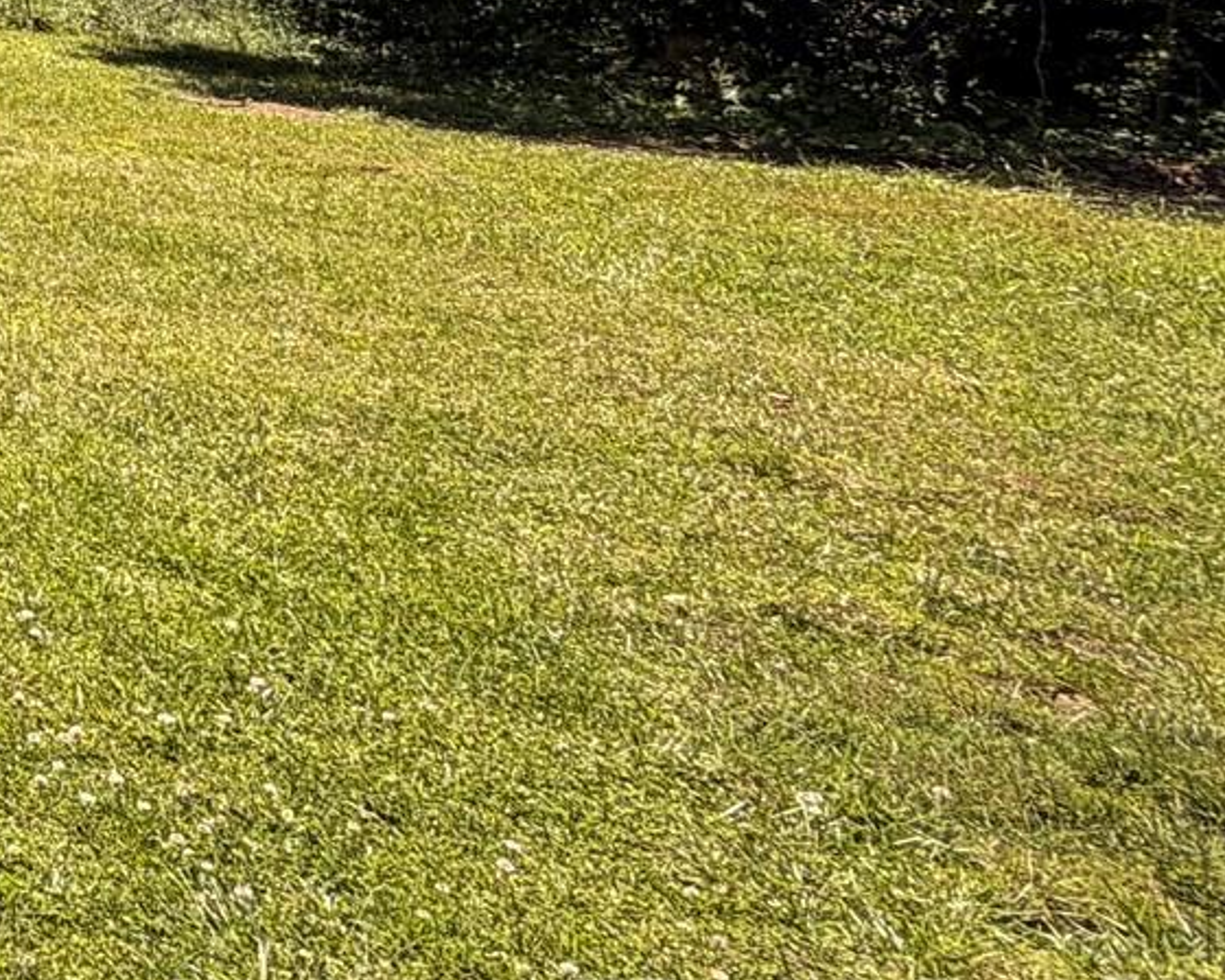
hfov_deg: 22.2
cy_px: -271
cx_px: -976
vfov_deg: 26.1
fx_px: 1813
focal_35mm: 50
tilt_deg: -5.5
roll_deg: +1.0
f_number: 2.2
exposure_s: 1/770
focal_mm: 2.22
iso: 32
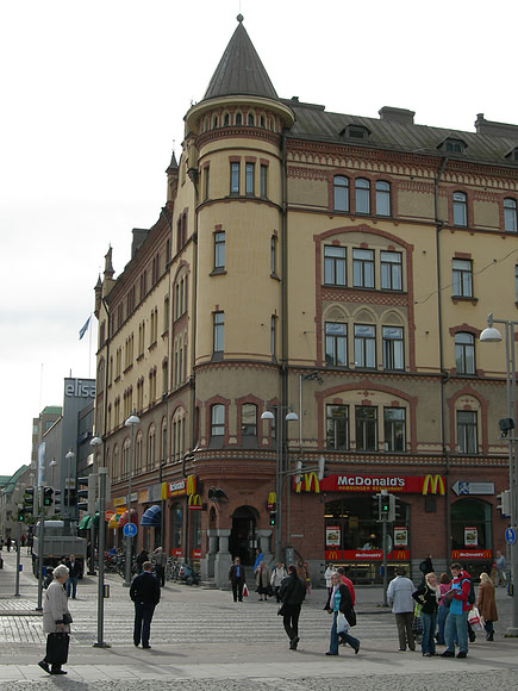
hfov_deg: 28.6
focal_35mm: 51
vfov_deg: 37.5
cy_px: 346
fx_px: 1018
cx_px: 259
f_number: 5.4
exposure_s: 1/225
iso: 50
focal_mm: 10.6
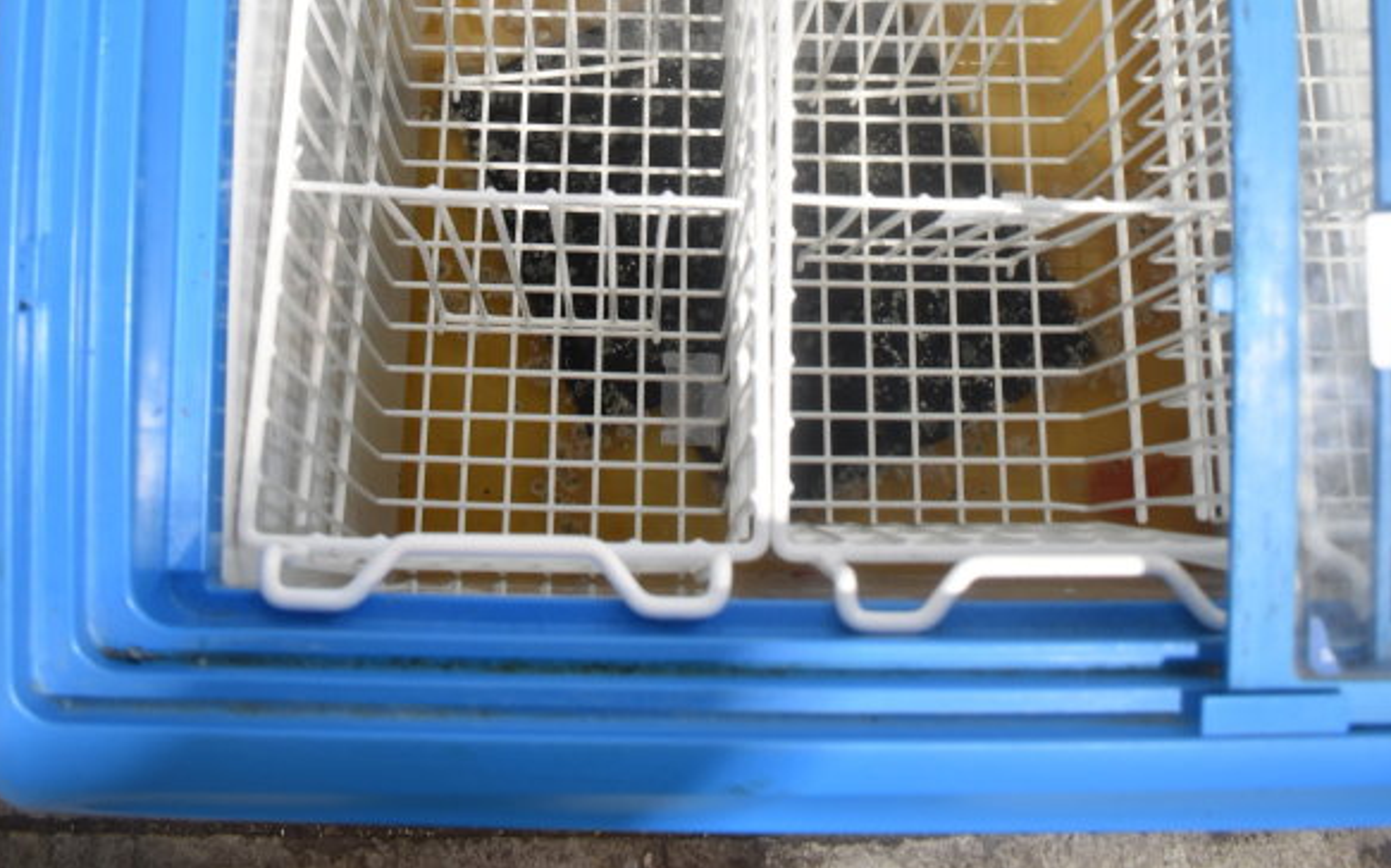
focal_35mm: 48
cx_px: 670
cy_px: -132
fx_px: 1819
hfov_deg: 41.8
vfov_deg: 24.7
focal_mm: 20
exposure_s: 1/30
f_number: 3.5
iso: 360
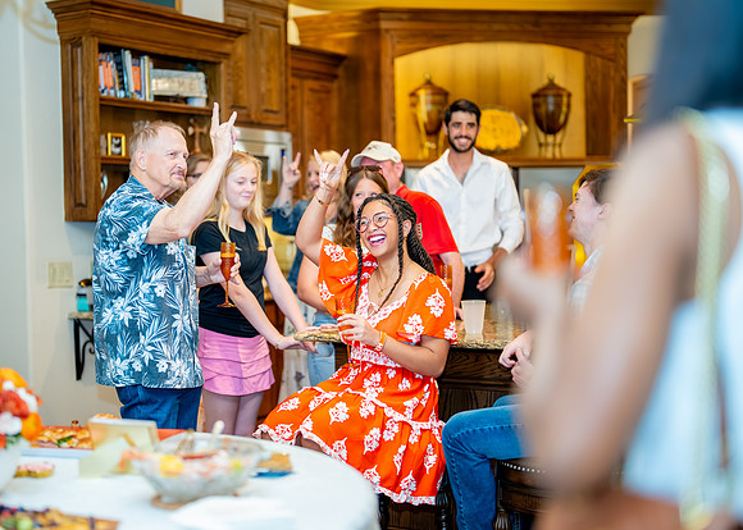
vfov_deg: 23.7
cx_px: 298
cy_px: 266
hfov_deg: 32.7
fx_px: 1264
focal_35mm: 60
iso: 1000
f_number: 1.2
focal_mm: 50
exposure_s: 1/400
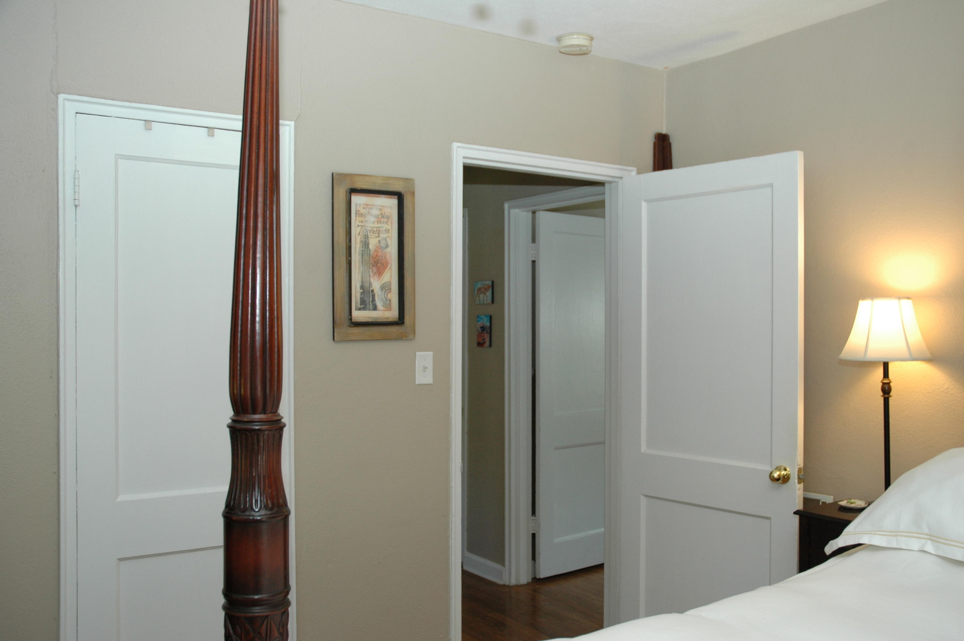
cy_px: 320
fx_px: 883
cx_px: 482
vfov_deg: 39.9
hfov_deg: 57.3
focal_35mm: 33
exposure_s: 1/60
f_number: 5
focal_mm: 22
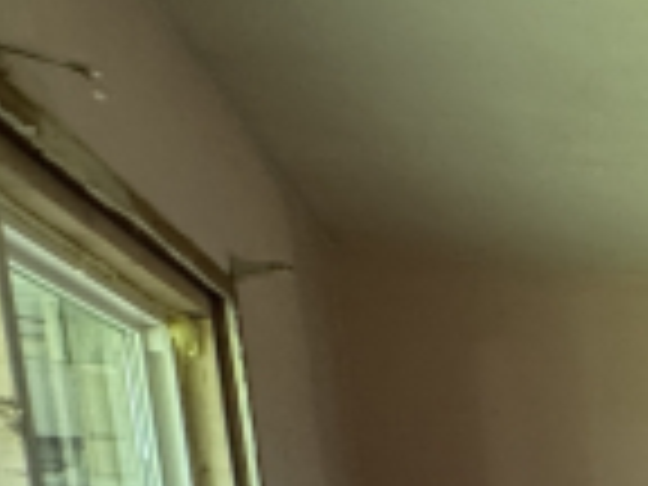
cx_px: 1294
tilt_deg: -9.3
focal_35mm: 65
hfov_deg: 18.8
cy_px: 760
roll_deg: +2.2
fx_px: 1217
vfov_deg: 19.3
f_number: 2.2
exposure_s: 1/99
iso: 200
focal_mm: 2.22
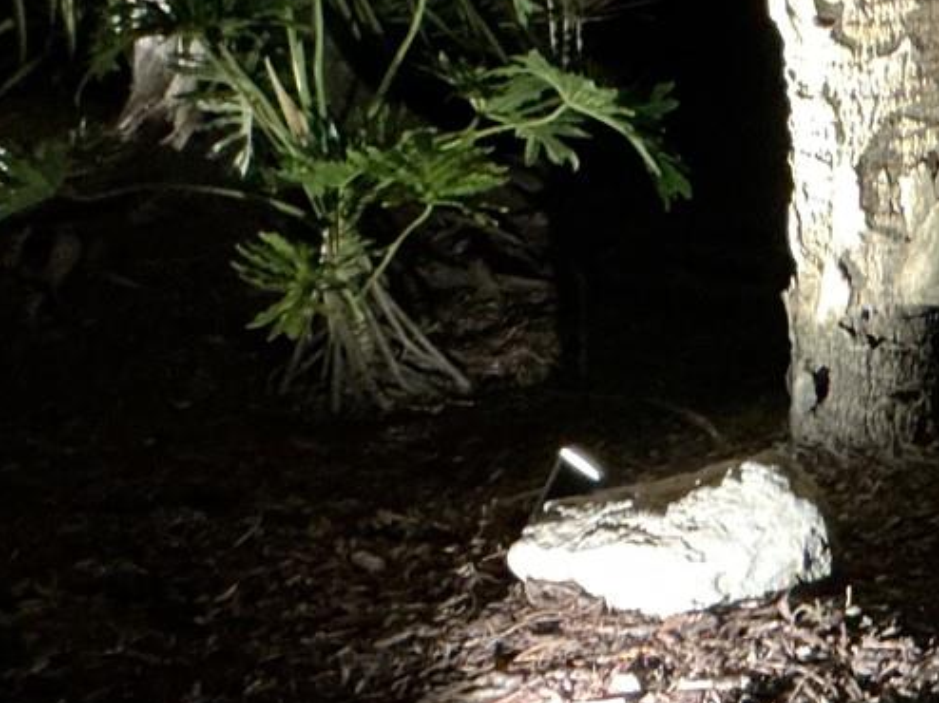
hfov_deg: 19.8
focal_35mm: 94
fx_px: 2549
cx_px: 1076
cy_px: 319
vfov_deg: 15.7
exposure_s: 1/15
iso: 500
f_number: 1.8
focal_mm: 3
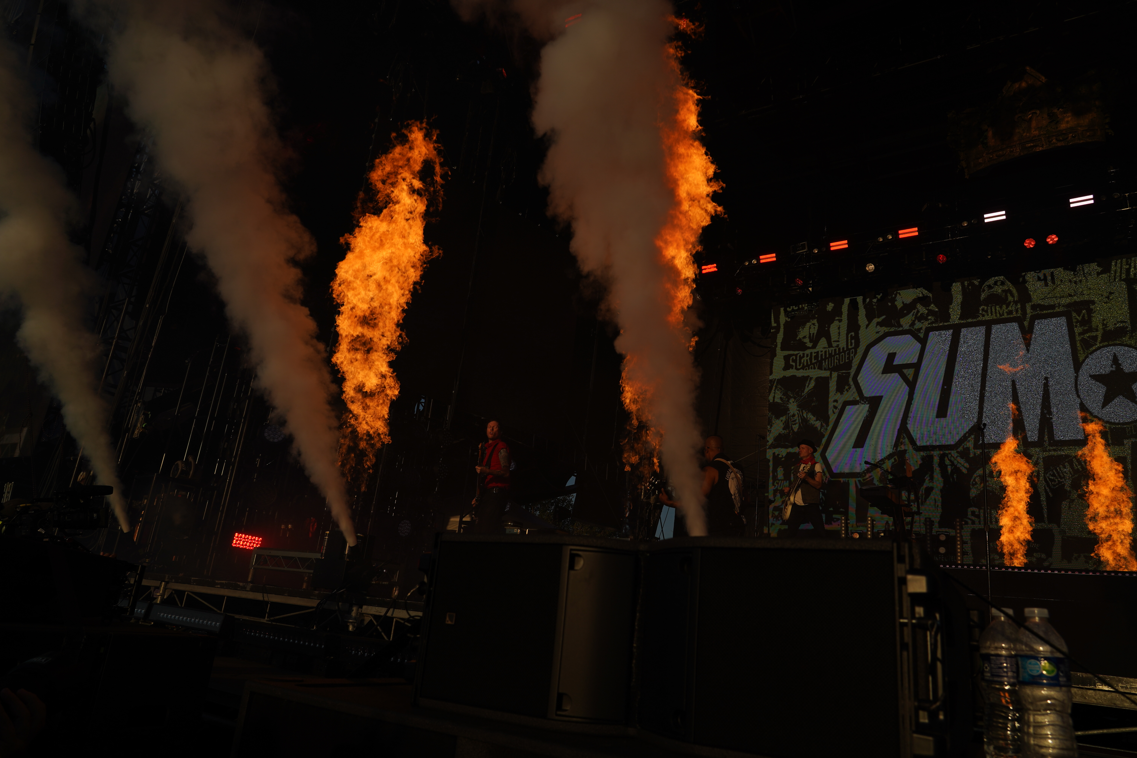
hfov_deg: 73.7
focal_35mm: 24
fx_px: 758
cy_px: 379
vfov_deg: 53.1
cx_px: 568
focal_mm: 24
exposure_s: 1/1000
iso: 100
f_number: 8
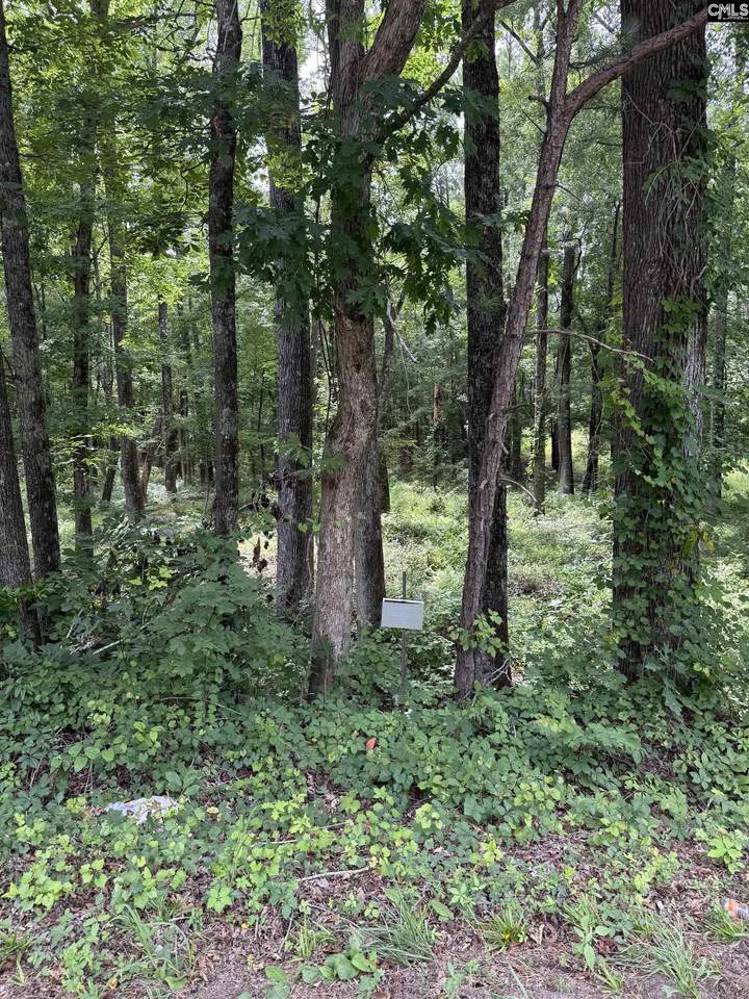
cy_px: 500
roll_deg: -0.1
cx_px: 374
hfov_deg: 56.8
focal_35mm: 24
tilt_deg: -5.7
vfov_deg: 71.6
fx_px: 692
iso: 80
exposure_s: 1/281
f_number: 1.78
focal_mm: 6.76
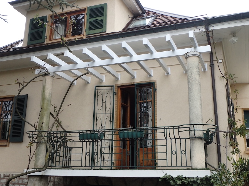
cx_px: 124
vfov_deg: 36.8
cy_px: 93
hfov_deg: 47.9
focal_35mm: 39
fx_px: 281
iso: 200
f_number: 5.1
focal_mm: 6.9
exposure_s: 1/80
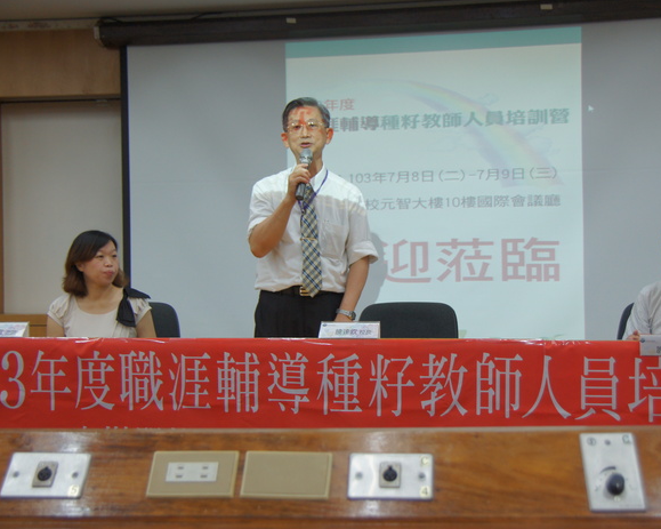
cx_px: 379
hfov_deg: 31.6
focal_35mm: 60
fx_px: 1165
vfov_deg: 25.6
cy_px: 265
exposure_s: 1/60
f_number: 4
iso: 320
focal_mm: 35
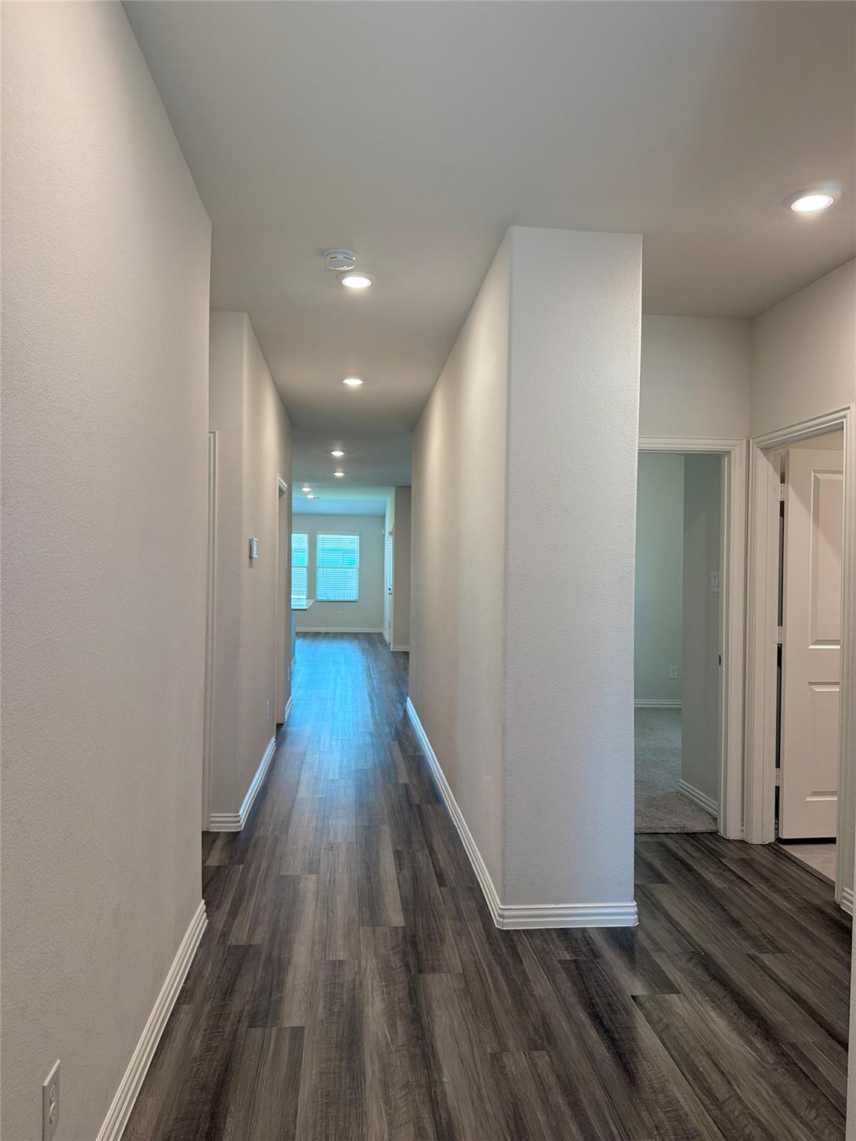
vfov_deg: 71.6
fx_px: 791
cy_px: 570
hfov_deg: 56.8
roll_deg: -0.4
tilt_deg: -1.1
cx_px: 428
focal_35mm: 24
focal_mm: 6.76
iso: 160
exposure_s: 1/134
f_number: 1.78
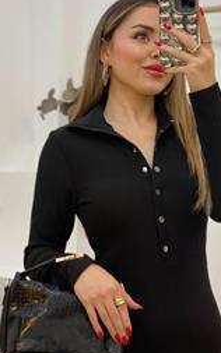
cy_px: 146
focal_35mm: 90
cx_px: 126
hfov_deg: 14.5
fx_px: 868
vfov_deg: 23.0
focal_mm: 6
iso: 80
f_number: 2
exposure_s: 1/100
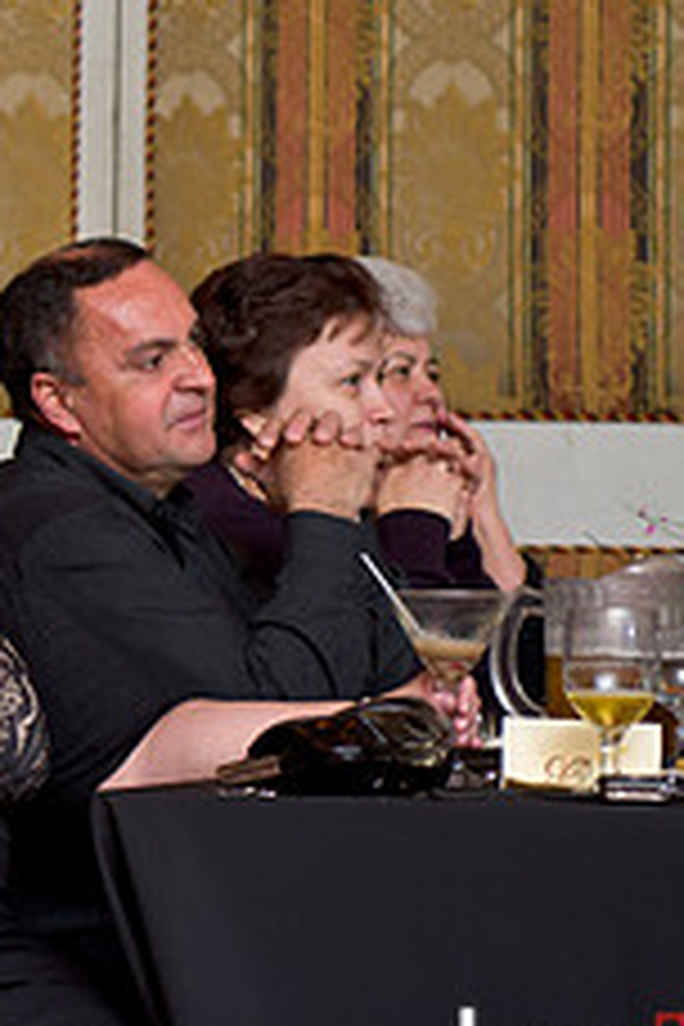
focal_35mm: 178
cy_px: 378
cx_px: -261
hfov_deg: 7.6
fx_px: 5073
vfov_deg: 11.5
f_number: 3.2
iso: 1600
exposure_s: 1/125
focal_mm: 70
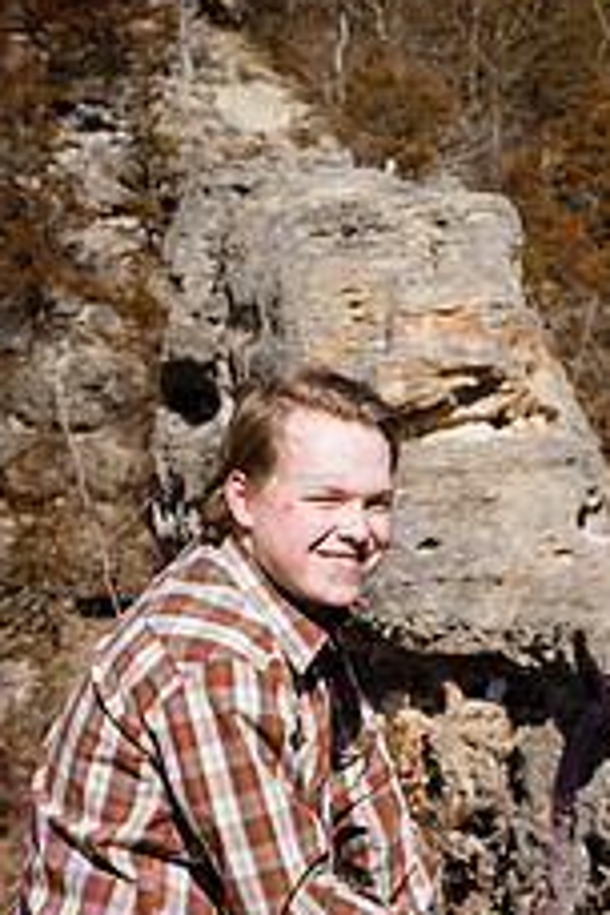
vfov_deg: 9.3
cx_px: 462
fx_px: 5617
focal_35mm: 221
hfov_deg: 6.2
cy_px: 718
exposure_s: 1/1000
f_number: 18
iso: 800
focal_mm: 112
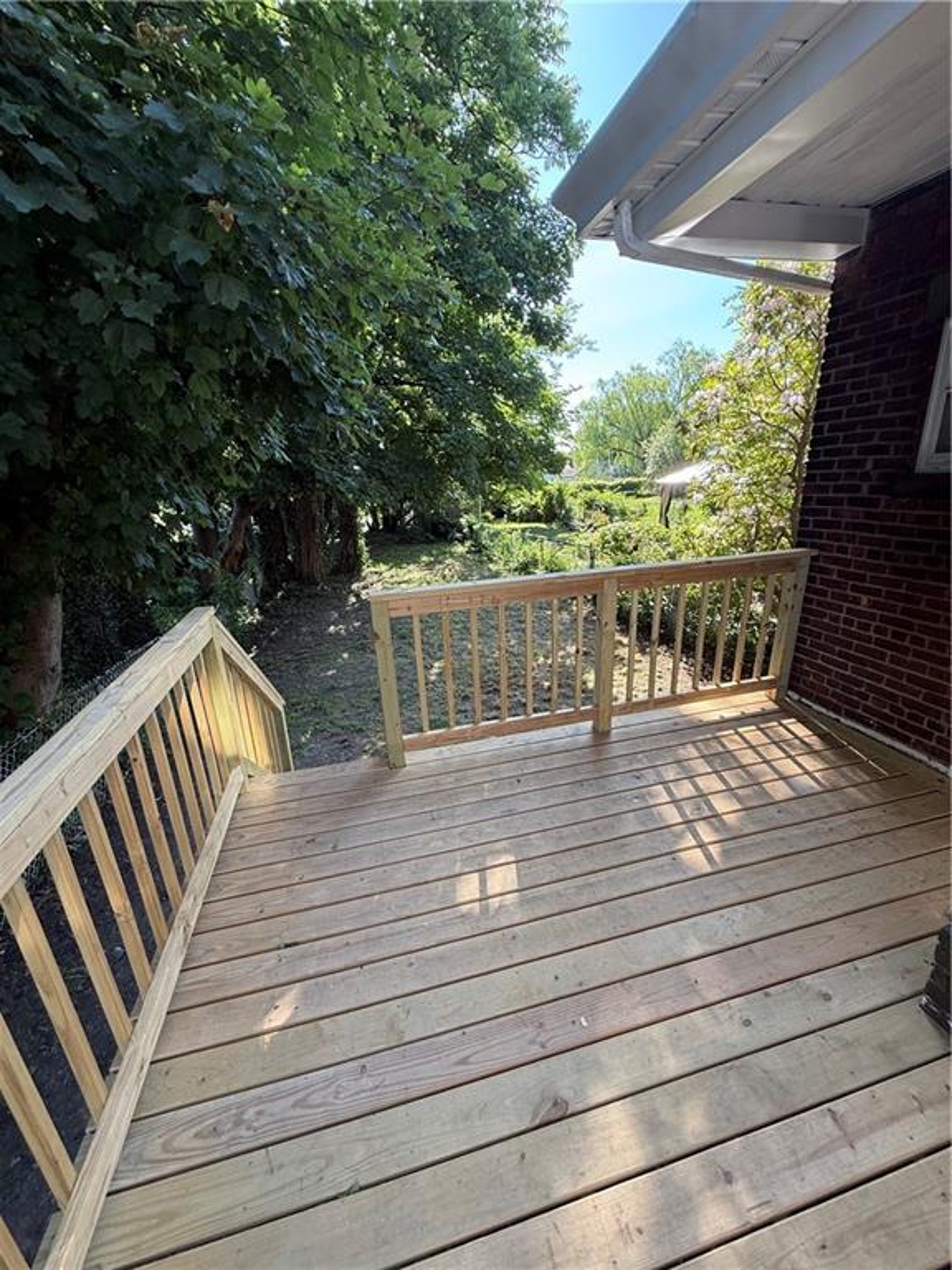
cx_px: 476
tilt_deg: -16.4
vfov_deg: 102.1
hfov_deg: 85.7
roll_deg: +2.4
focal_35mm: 14
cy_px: 635
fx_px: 513
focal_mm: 2.22
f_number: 2.2
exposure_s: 1/141
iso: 64
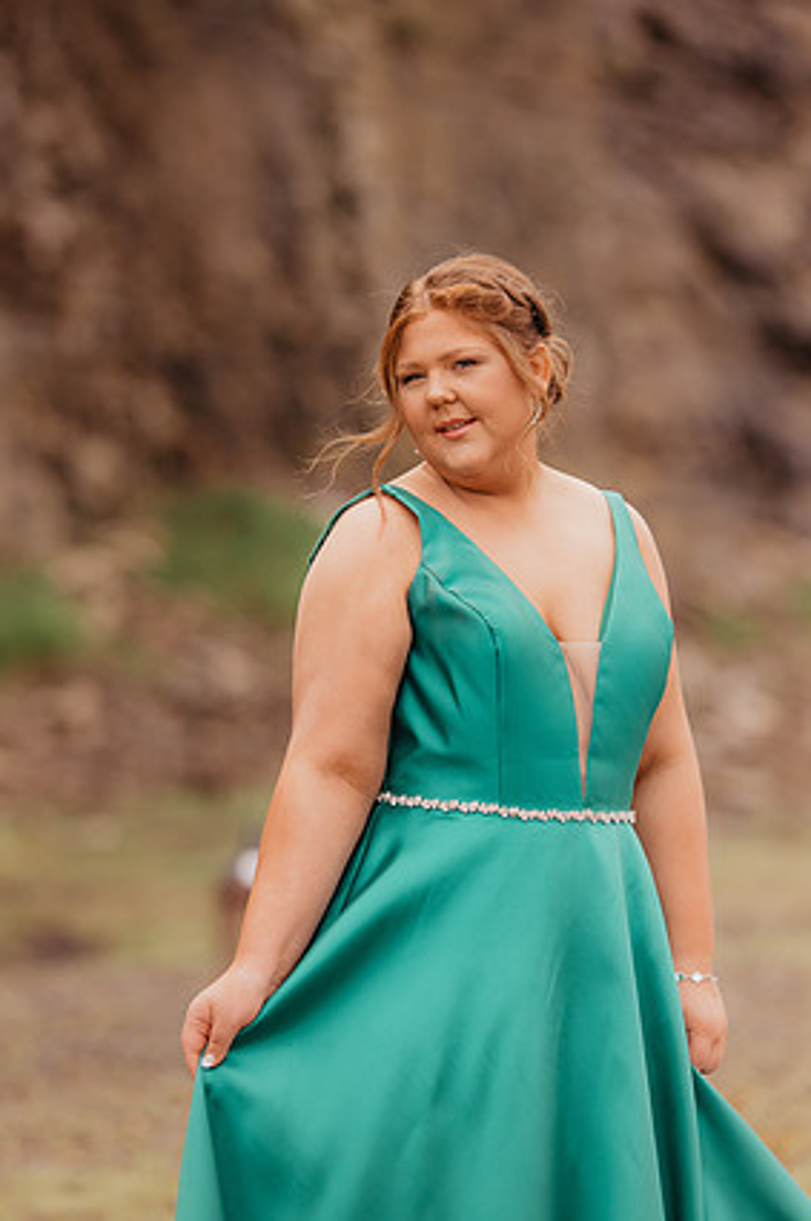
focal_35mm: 111
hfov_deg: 12.3
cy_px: 590
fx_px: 3760
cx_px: 400
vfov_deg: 18.4
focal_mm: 105
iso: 200
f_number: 1.8
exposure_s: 1/3200
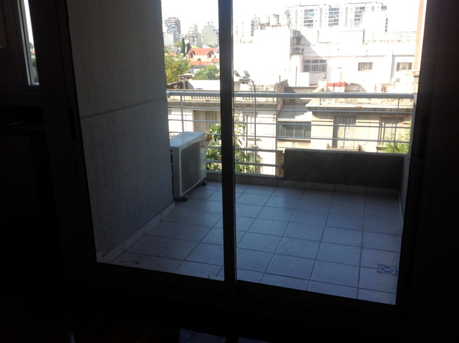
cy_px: 172
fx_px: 464
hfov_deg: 52.7
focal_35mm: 35
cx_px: 230
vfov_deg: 40.6
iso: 50
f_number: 2.4
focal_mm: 4.28
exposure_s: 1/496
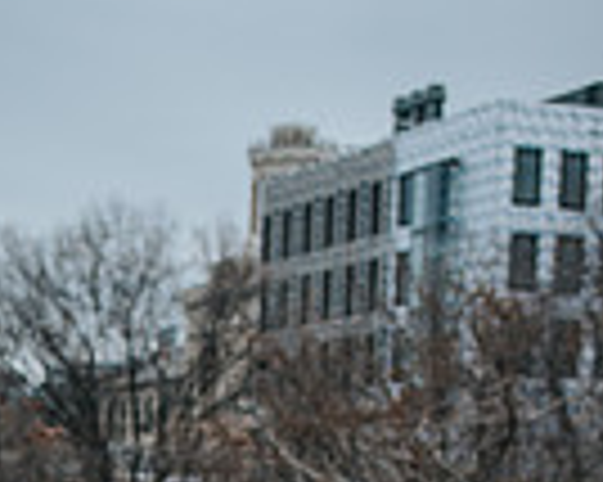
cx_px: -54
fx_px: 1962
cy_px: 869
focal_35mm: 110
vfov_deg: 12.7
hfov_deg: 16.9
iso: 560
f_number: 2.8
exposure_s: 1/320
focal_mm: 35
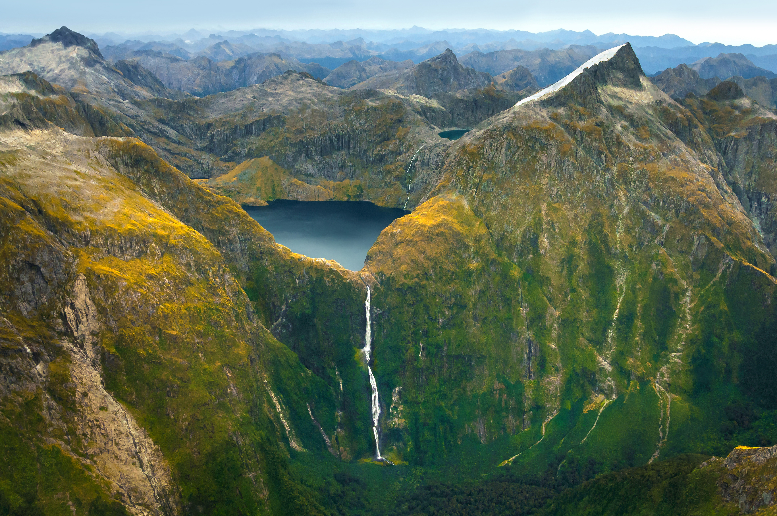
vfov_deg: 39.9
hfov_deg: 57.3
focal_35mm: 33
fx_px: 711
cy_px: 258
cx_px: 388
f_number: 7.1
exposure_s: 1/500
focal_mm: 22
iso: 250
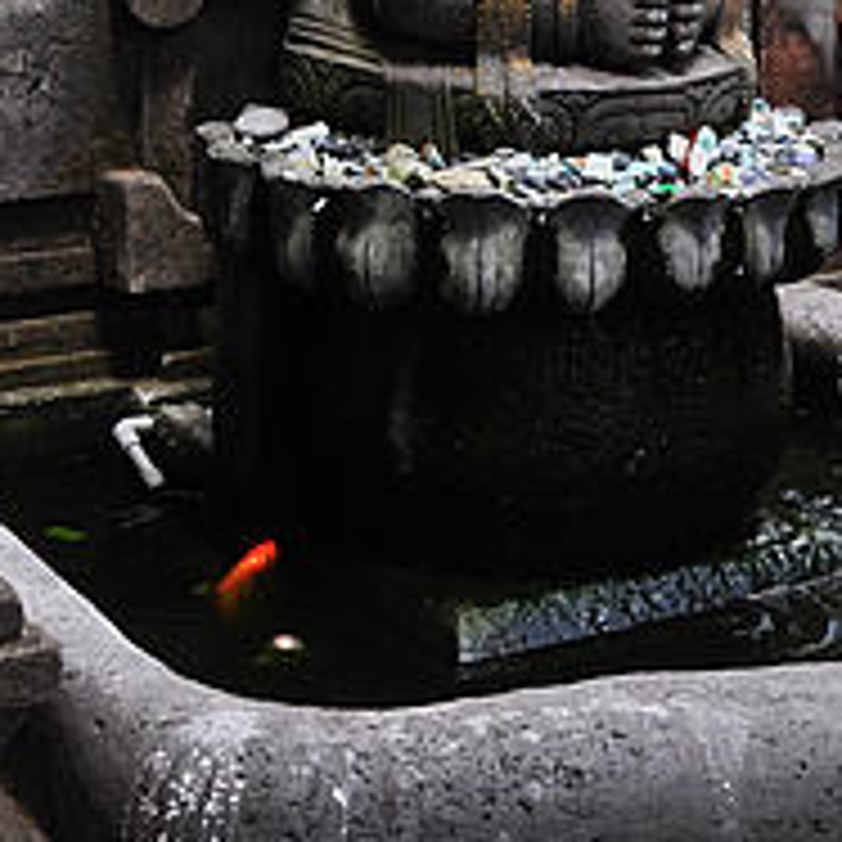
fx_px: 2532
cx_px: 198
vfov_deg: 17.7
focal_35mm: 92
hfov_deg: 18.7
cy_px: -261
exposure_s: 1/1250
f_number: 4
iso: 400
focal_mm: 18
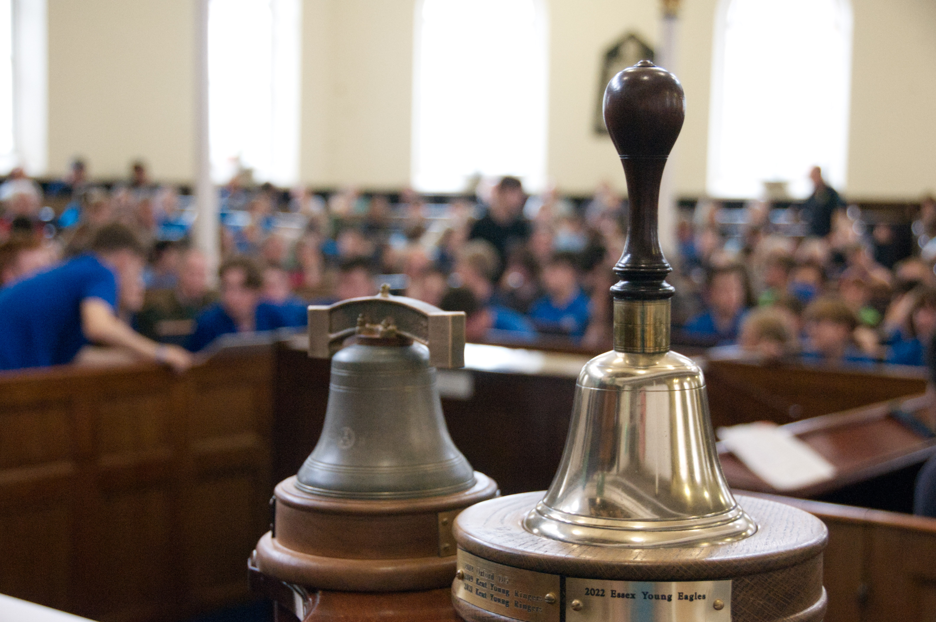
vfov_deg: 25.0
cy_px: 311
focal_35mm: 54
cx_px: 468
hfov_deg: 36.9
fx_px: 1402
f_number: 4.2
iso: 1000
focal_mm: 36
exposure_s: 1/30
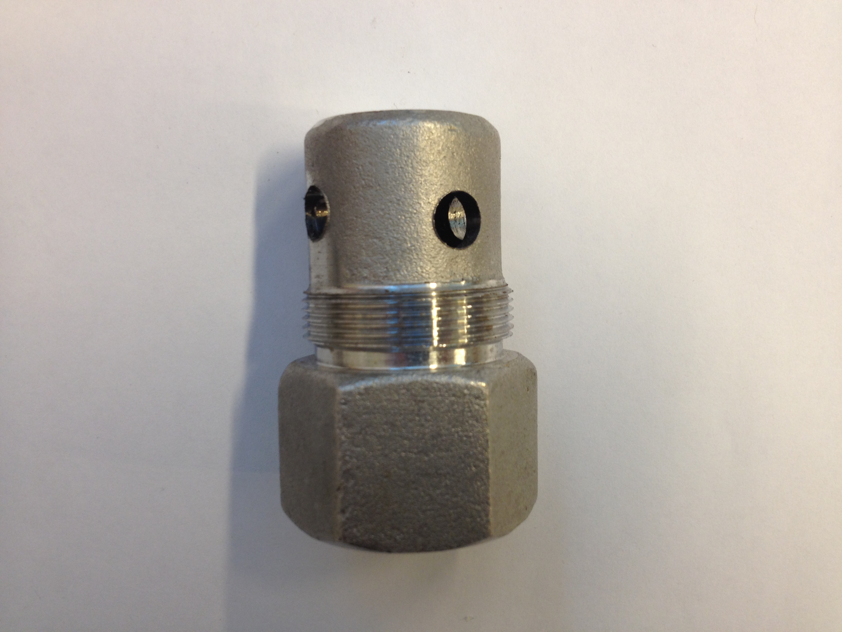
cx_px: 421
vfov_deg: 40.7
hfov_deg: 52.6
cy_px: 316
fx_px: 851
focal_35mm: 35
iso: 50
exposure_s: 1/20
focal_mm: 4.28
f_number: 2.4
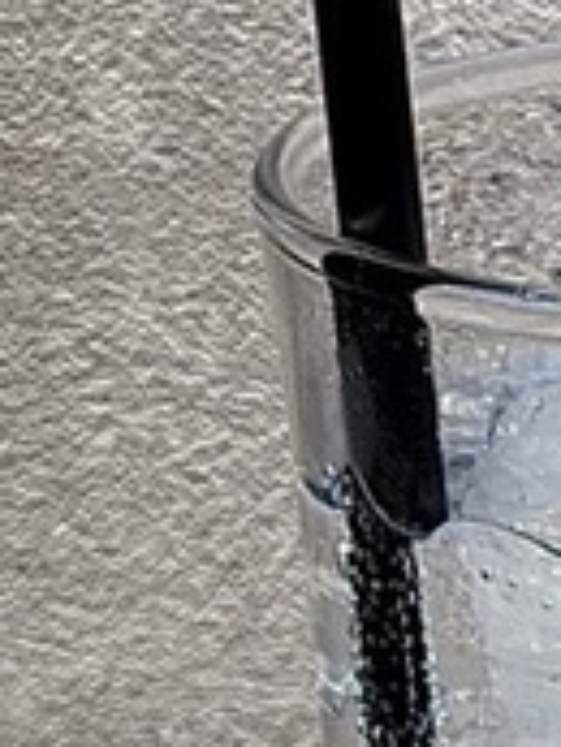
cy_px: 1162
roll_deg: +1.3
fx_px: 6518
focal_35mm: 302
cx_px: 235
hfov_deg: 4.9
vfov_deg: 6.5
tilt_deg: -24.2
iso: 64
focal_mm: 6.76
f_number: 1.78
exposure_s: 1/255
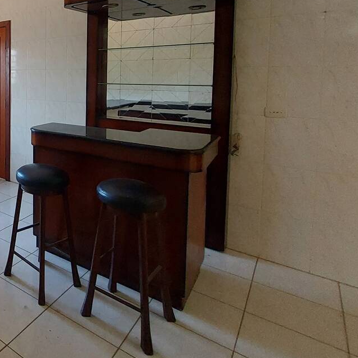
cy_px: 98
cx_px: -32
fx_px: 304
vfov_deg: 58.4
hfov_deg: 46.0
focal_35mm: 26
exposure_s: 1/50
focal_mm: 1.74
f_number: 2.2
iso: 400
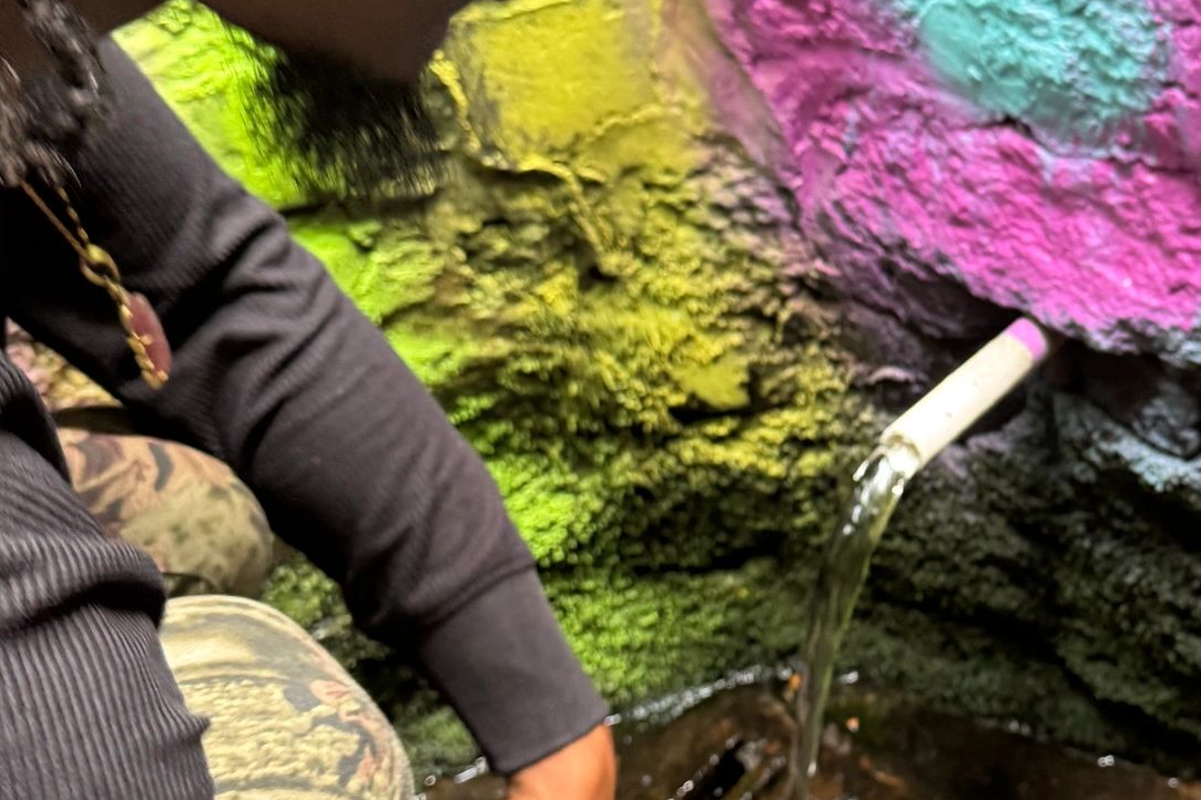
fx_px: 1968
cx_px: 957
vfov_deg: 23.0
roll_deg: +13.5
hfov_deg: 33.0
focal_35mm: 59
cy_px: 465
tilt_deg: -43.9
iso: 320
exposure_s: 1/60
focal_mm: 6.76
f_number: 1.78
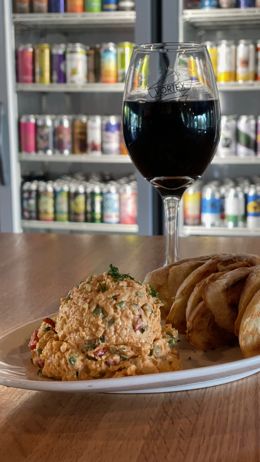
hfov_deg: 21.1
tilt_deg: -10.0
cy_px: 230
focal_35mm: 57
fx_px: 699
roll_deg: +1.0
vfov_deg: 36.6
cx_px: 151
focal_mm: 6
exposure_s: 1/40
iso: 160
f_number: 2
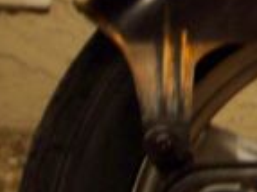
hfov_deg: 10.4
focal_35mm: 170
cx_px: 559
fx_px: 1261
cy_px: -81
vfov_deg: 8.6
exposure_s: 1/2
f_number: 3.9
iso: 200
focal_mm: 6.3
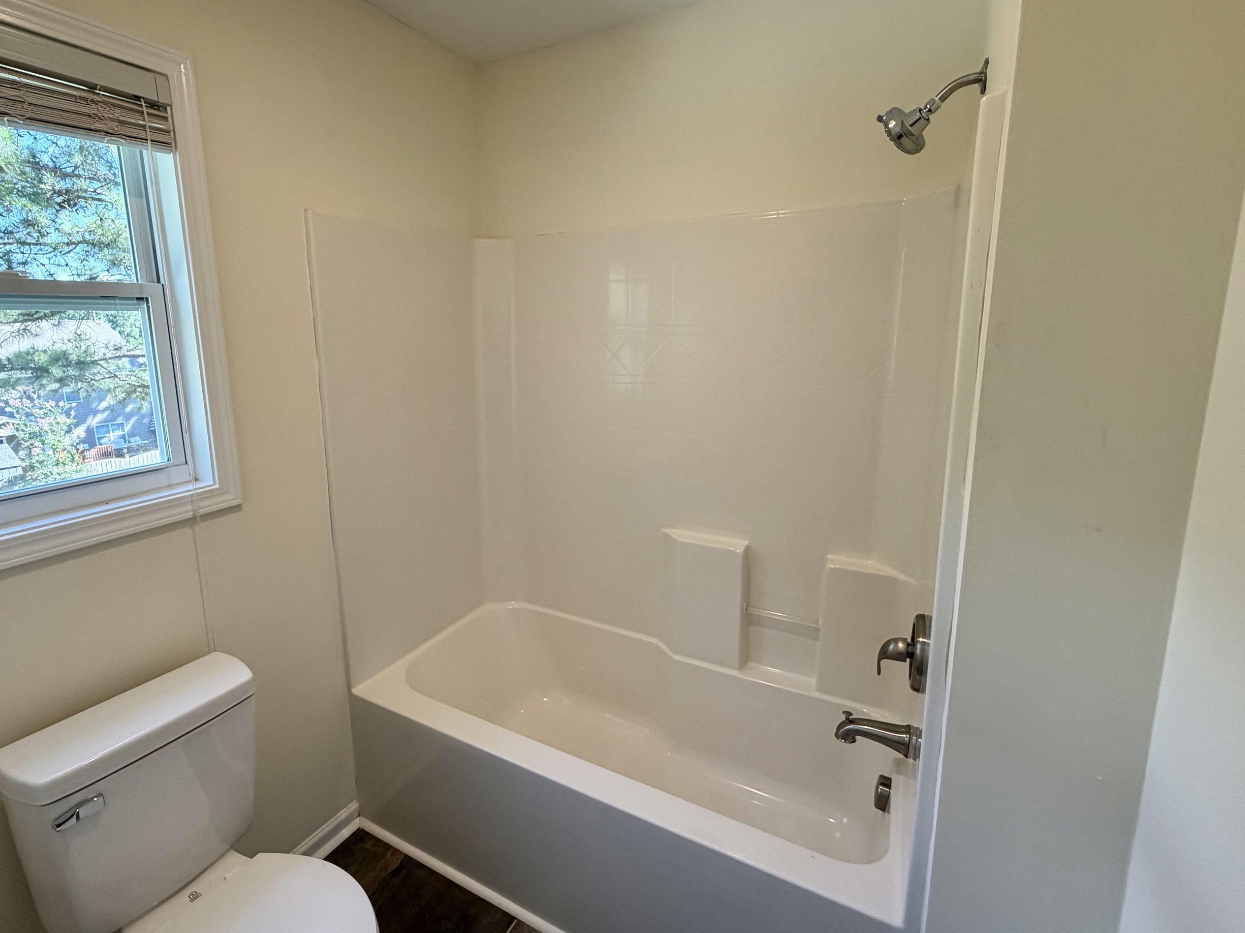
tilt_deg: -10.9
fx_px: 611
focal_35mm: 17
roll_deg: +1.6
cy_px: 439
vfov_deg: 74.6
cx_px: 551
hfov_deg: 90.7
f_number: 2.2
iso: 125
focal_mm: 2.22
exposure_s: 1/120
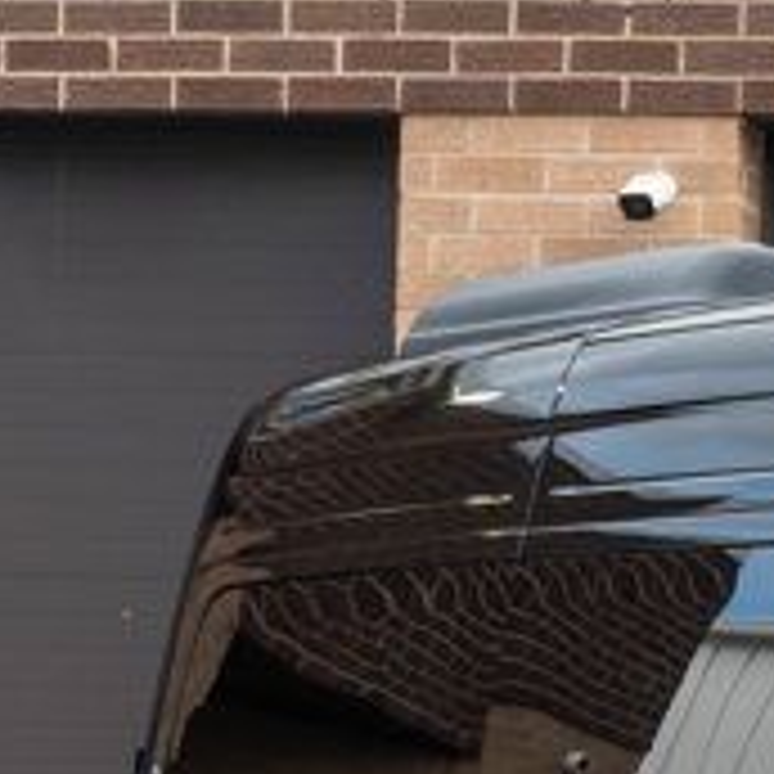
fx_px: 5388
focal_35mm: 213
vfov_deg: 8.1
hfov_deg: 7.8
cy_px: 1024
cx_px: 1562
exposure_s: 1/320
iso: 125
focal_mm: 28
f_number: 4
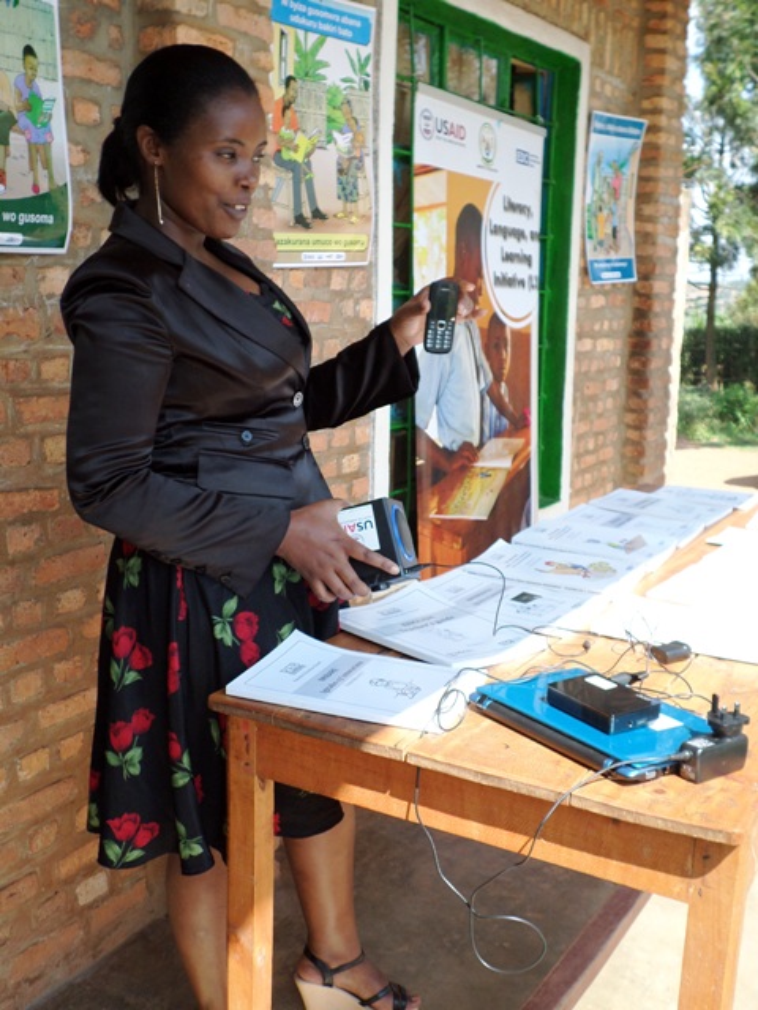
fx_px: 1051
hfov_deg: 39.7
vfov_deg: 51.4
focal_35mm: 36
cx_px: 379
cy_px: 505
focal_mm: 6.5
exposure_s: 1/250
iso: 80
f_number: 3
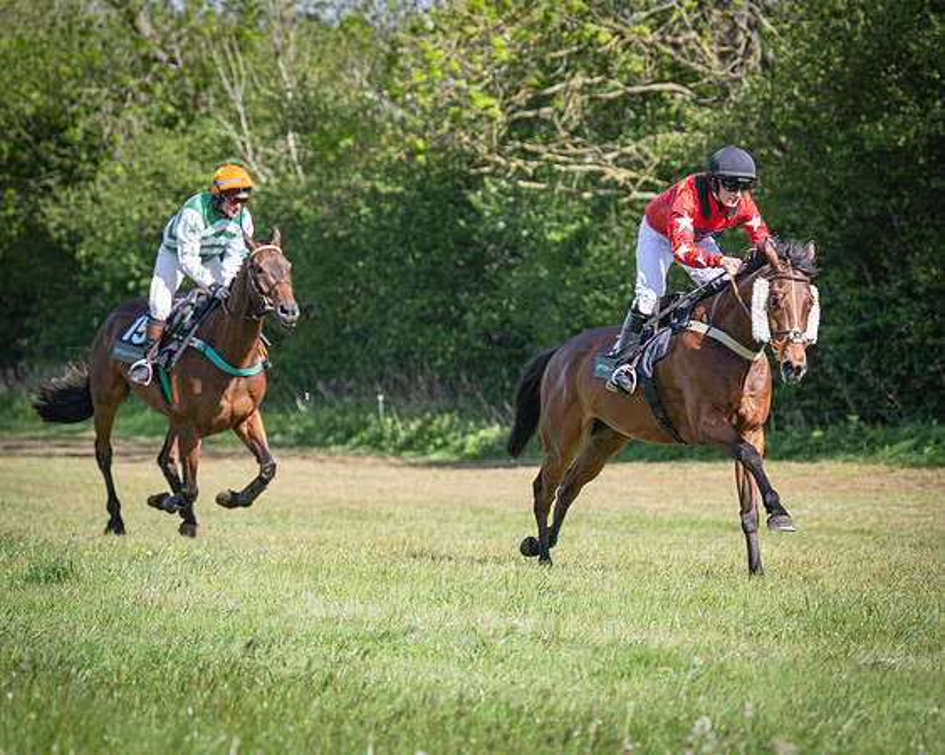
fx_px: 6479
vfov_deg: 6.7
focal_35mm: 232
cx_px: 570
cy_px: 384
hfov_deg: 8.3
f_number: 4
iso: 400
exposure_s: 1/2000
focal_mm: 130
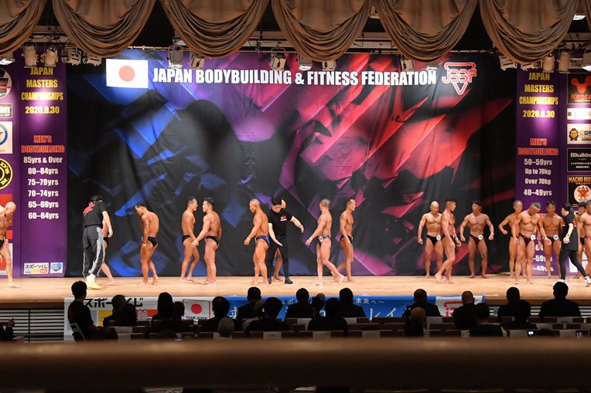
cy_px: 198
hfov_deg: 27.7
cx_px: 295
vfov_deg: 18.7
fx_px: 1198
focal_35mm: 73
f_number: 5.6
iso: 8000
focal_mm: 48
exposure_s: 1/400
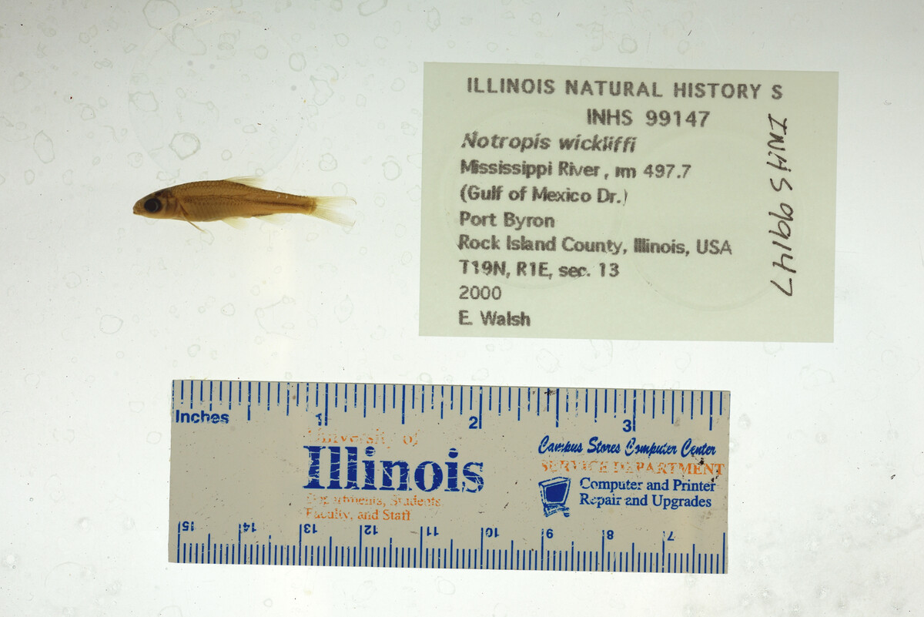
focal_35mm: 60
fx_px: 1540
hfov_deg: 33.4
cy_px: 308
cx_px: 462
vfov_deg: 22.6
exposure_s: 1/200
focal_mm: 60
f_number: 10
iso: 100
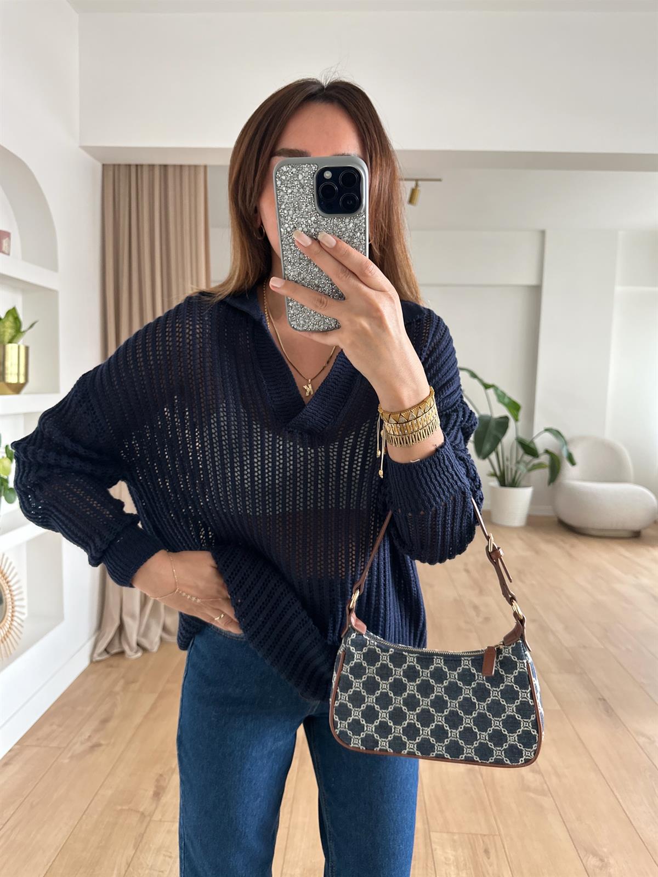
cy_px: 438
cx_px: 329
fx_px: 608
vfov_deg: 71.6
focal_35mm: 24
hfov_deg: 56.8
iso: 400
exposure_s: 1/60
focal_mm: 6.86
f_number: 1.78
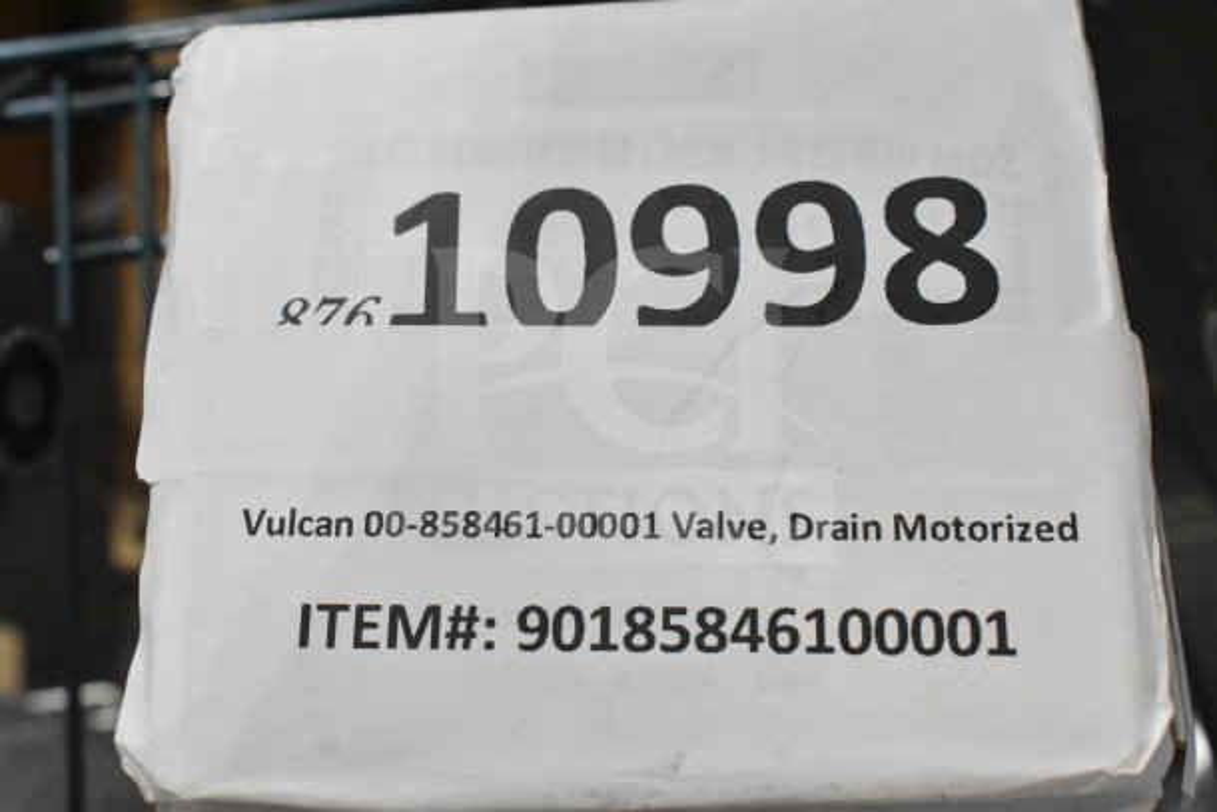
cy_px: 406
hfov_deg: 38.9
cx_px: 608
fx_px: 1724
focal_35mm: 51
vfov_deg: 26.5
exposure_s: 1/400
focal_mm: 34
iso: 6400
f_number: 10
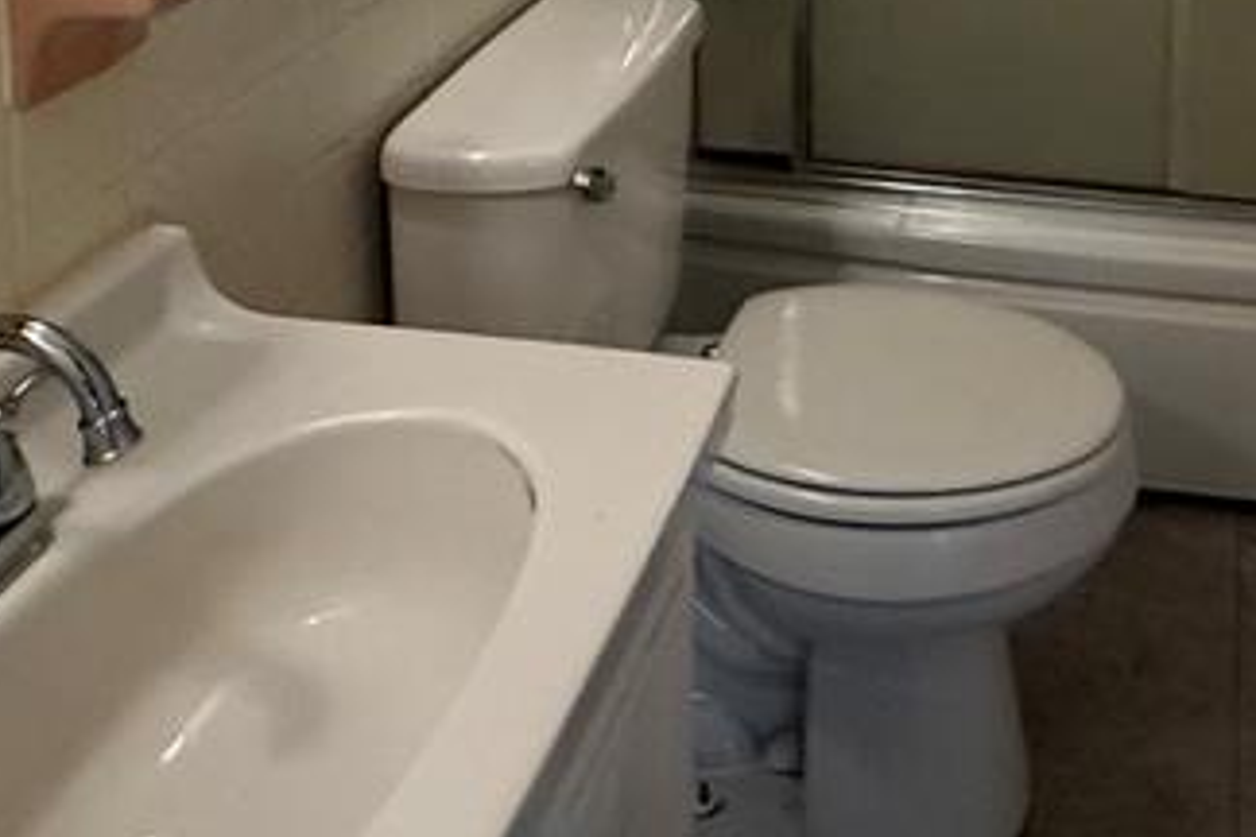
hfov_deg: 40.8
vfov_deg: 22.9
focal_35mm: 46
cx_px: 1023
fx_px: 1605
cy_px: -461
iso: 640
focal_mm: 2.22
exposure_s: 1/120
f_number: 2.2
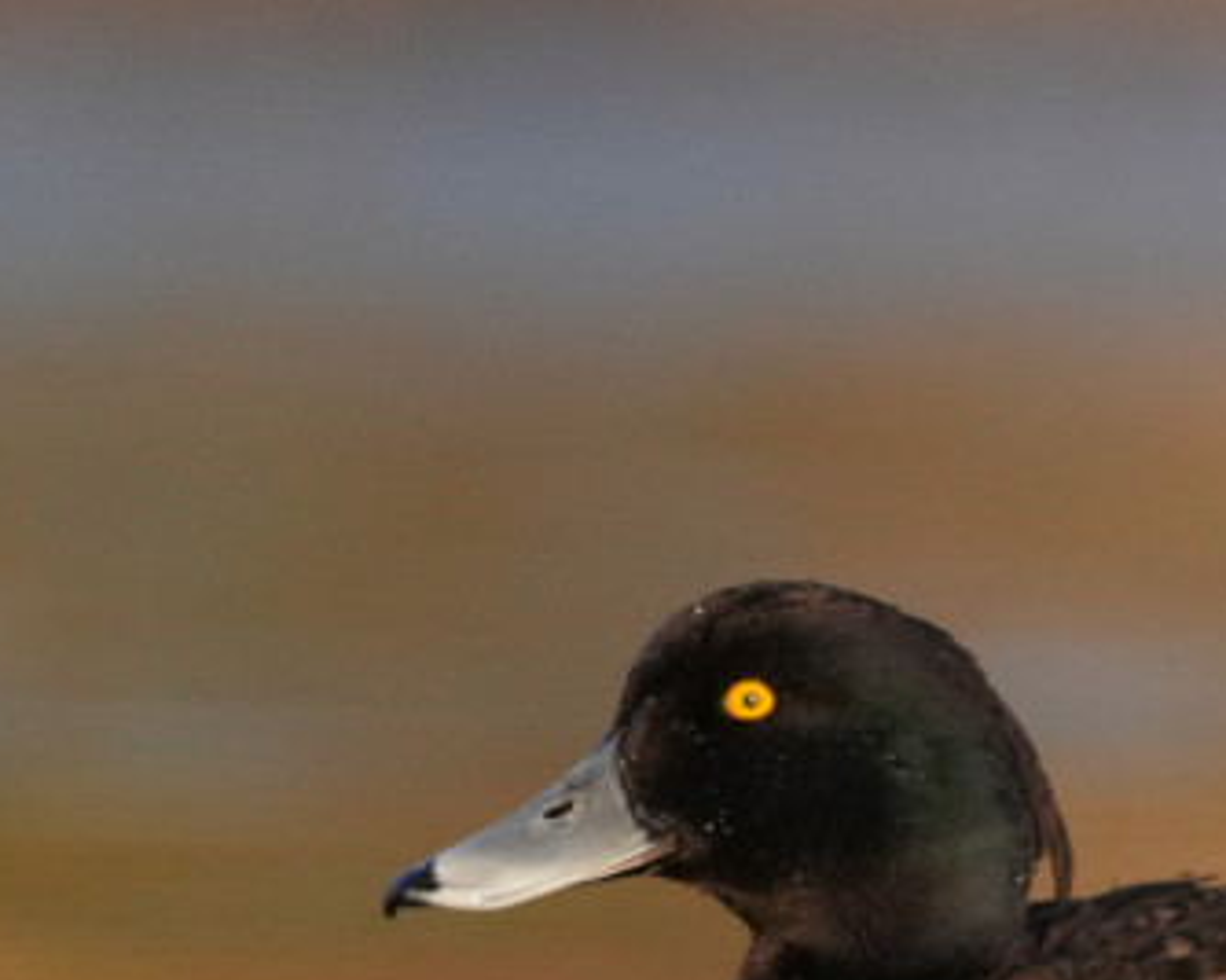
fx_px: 130080
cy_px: 767
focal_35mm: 3586
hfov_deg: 0.5
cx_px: 1200
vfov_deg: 0.4
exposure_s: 1/1000
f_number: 9
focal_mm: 800
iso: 1600
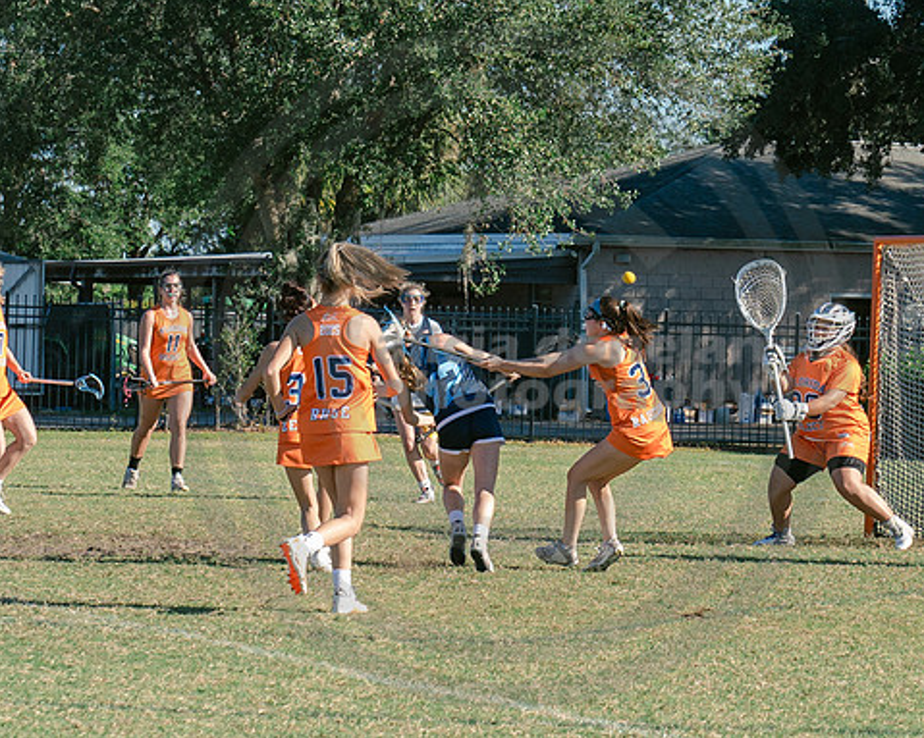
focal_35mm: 195
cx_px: 830
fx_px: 5332
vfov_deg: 7.9
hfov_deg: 9.9
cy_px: 398
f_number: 5.6
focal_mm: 70
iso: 250
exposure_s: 1/800
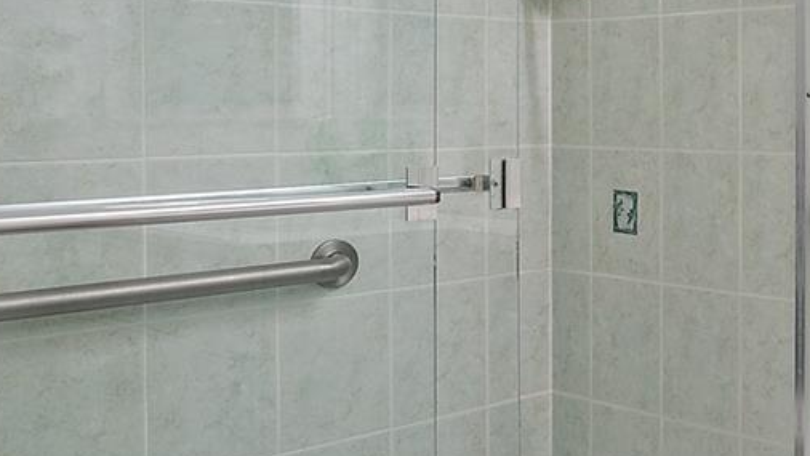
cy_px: 77
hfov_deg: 33.0
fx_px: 1181
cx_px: 900
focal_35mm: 55
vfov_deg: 21.5
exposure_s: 1/6
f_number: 9
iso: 400
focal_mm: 16.6
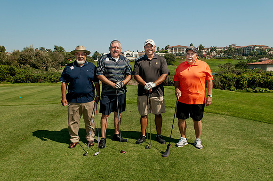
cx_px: 136
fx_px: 250
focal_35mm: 33
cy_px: 90
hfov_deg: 57.3
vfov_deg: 39.9
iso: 200
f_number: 9
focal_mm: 22
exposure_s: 1/250
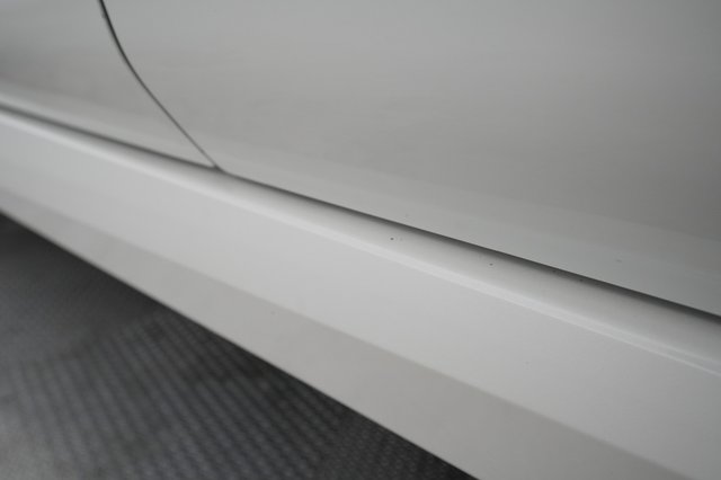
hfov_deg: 65.5
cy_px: 240
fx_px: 560
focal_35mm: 28
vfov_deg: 46.4
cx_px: 360
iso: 2500
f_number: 5.6
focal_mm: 28
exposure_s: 1/100
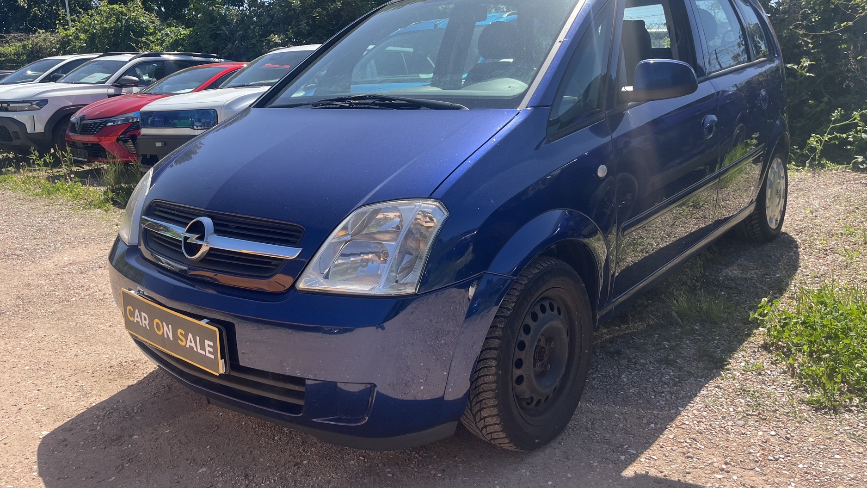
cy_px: 207
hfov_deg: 66.1
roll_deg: -0.1
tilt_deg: -7.3
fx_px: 667
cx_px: 427
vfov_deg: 40.1
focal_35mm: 29
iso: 50
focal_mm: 5.1
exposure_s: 1/1441
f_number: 1.6
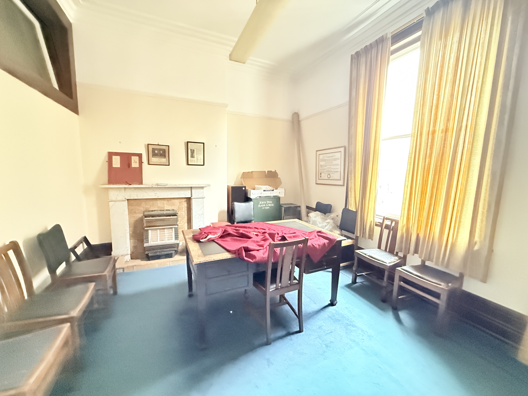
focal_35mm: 14
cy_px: 198
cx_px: 264
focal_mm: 2.22
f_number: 2.2
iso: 1600
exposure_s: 1/40
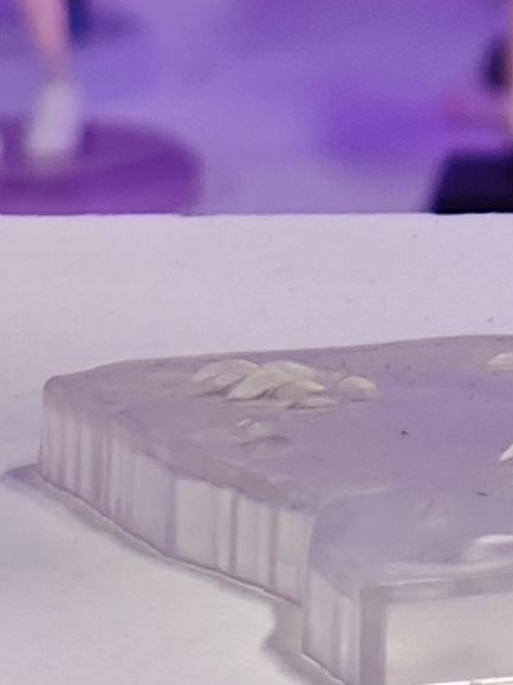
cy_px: -951
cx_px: 1287
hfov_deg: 3.3
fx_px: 8915
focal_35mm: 451
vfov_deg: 4.3
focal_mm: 7.48
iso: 400
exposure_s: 1/17.8
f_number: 2.4
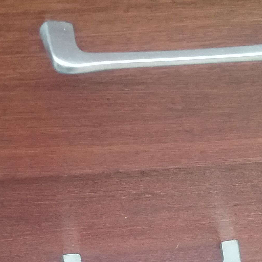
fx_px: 608
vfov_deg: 23.5
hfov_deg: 24.3
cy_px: 250
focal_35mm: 71
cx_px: 144
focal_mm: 3.3
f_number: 2.2
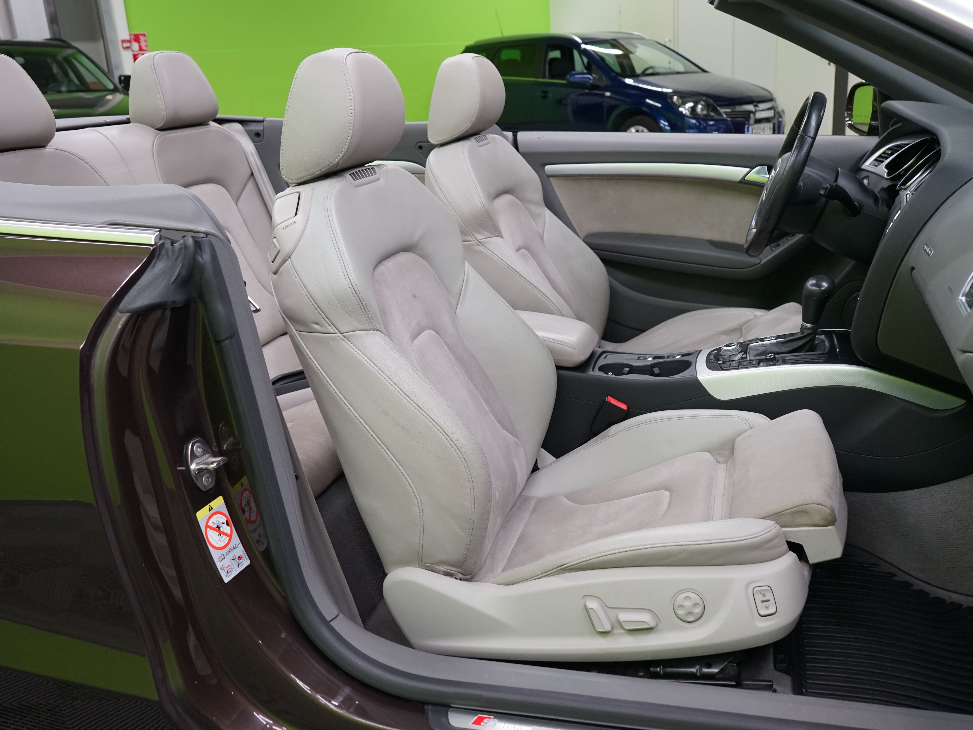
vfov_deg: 44.2
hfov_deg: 56.7
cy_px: 366
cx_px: 528
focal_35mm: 32
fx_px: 899
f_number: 6.3
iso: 1250
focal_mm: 29
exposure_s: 1/50
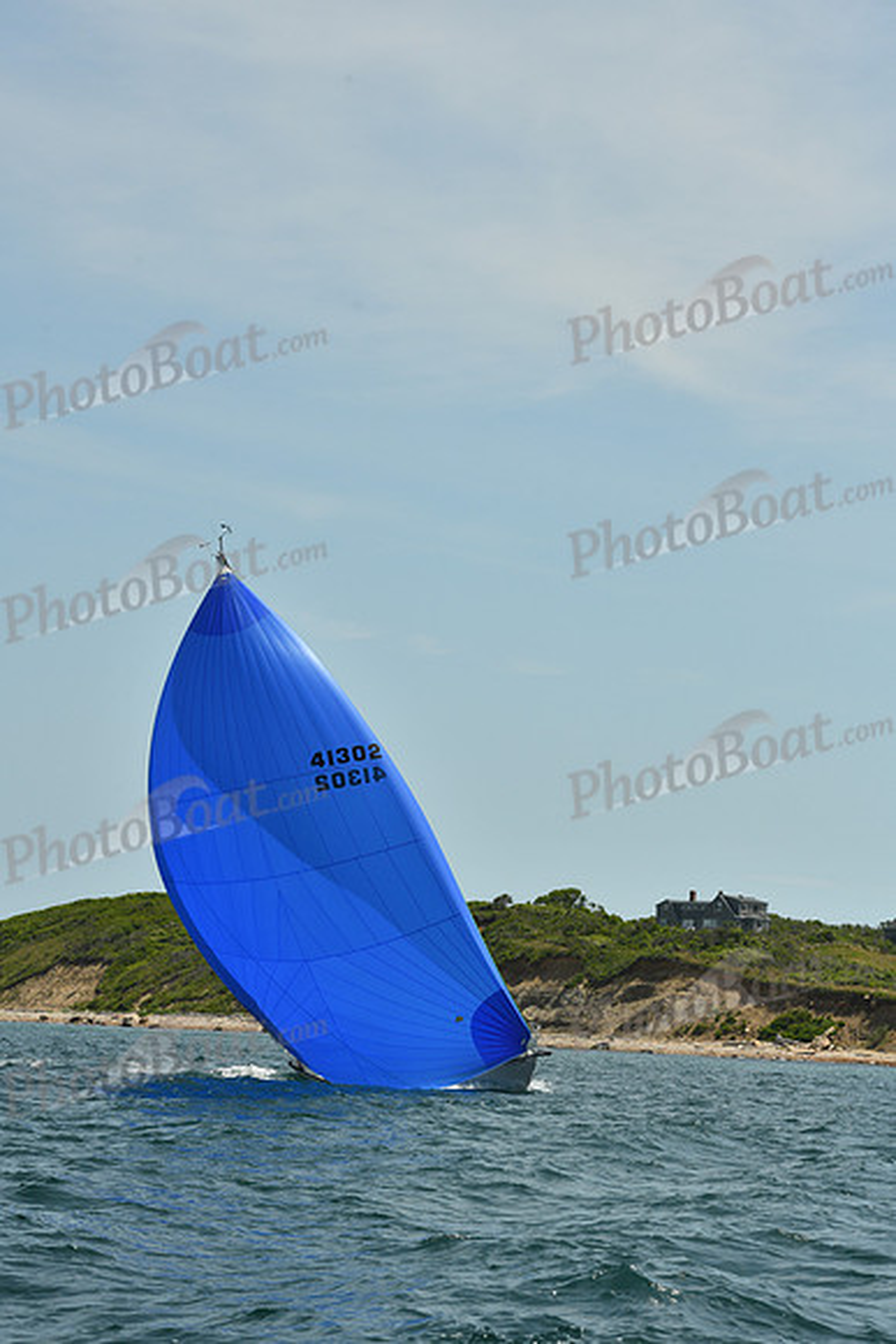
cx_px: 448
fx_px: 3917
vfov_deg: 19.5
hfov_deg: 13.0
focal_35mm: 105
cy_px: 672
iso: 320
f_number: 11
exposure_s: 1/1000
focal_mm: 105
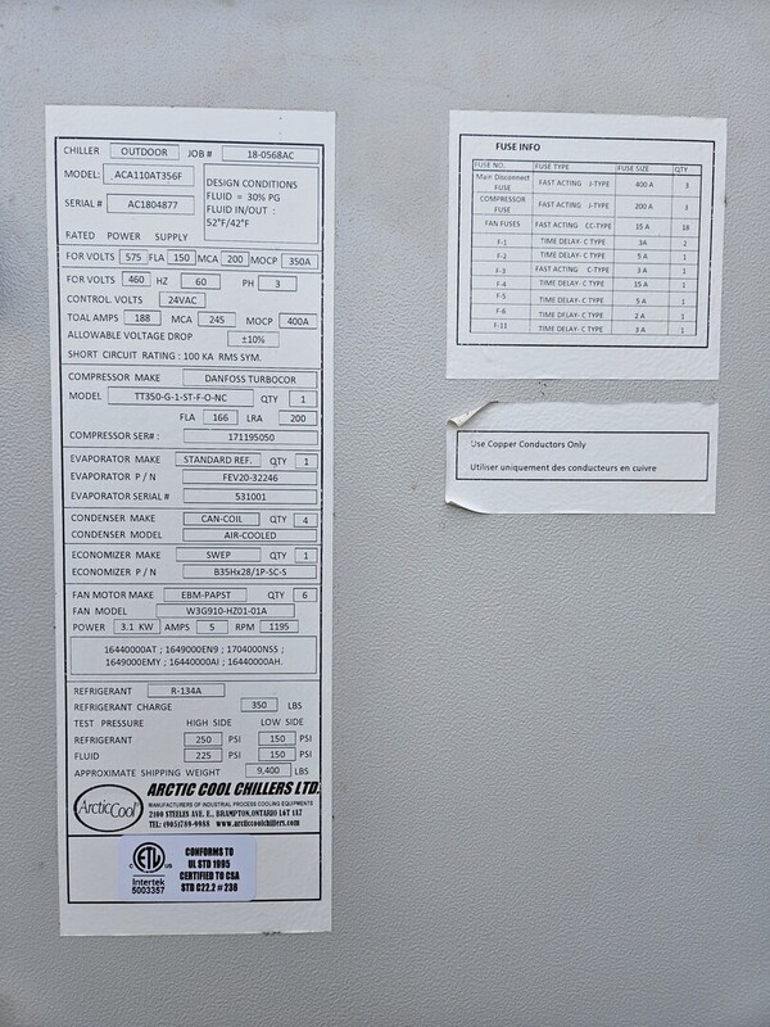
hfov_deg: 58.9
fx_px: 682
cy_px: 514
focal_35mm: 23
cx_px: 385
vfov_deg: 73.9
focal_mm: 5.4
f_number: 1.8
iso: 25
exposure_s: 1/298
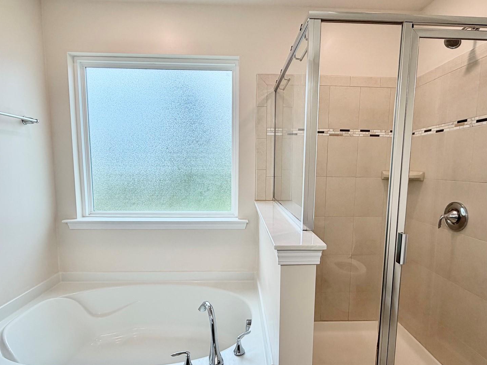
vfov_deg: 65.8
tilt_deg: -6.8
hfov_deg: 81.7
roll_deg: +1.2
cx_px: 252
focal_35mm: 20
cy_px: 201
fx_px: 281
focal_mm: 2.22
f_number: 2.2
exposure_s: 1/120
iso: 64
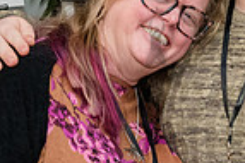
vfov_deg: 8.0
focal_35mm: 170
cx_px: 154
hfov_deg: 12.1
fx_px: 1156
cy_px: 36
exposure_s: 1/400
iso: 6400
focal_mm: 42
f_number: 5
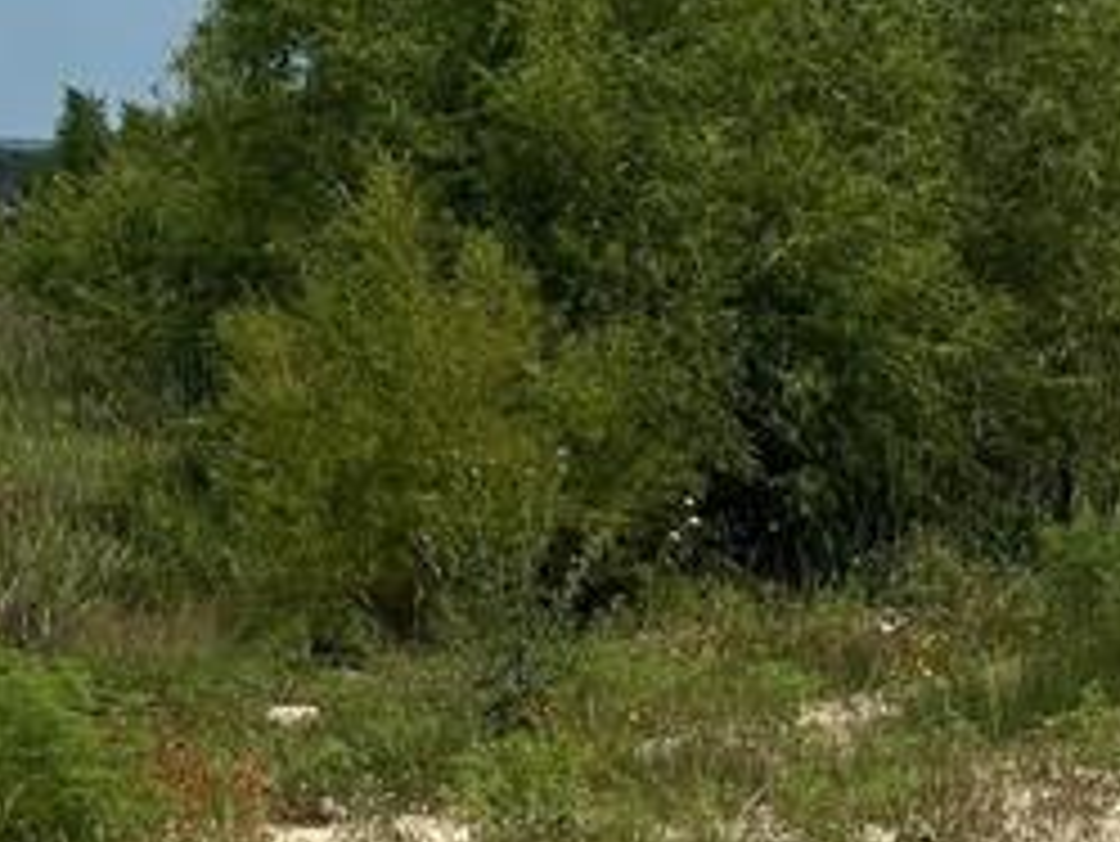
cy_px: 675
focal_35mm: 107
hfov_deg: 18.4
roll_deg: -0.5
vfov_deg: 13.8
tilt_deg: -9.0
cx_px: 558
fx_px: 3464
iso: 50
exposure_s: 1/9434
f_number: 1.5
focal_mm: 5.7
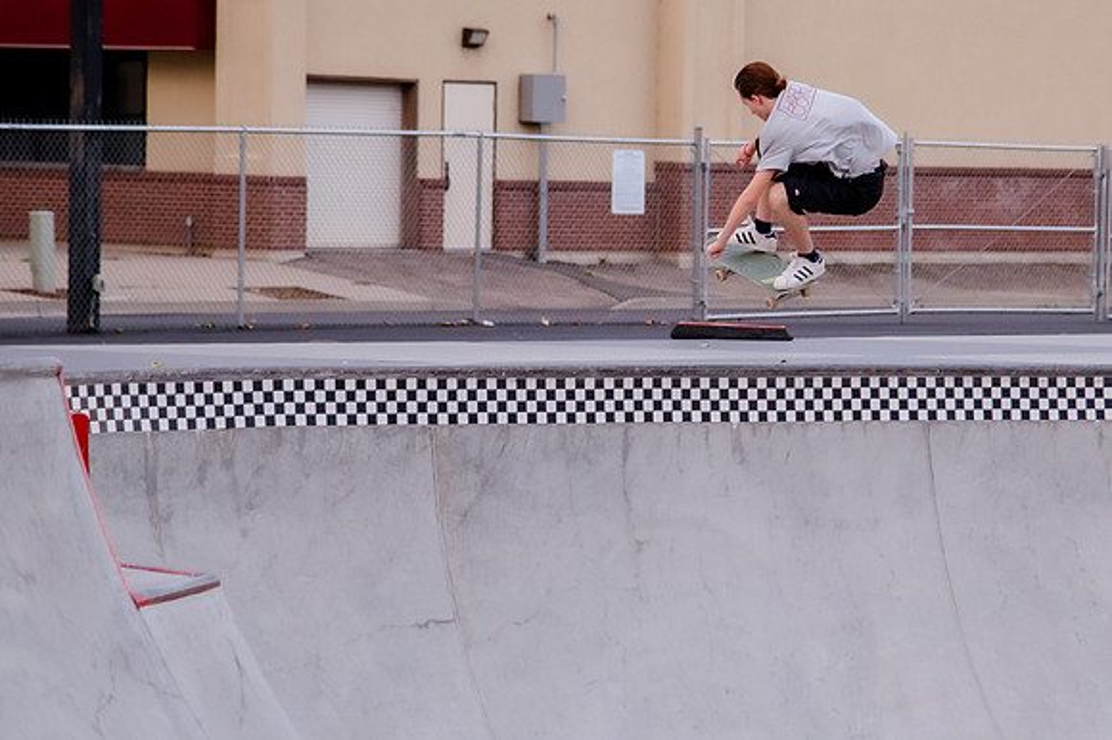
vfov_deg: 7.4
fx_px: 5749
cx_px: 713
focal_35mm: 186
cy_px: 336
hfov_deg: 11.0
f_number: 4
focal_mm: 98
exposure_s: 1/640
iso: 2500
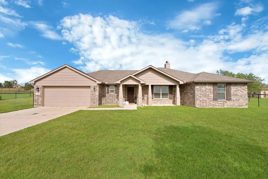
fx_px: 97
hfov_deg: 108.3
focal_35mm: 13
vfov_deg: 85.6
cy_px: 90
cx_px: 134
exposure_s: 1/1250
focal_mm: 13
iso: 640
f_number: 9
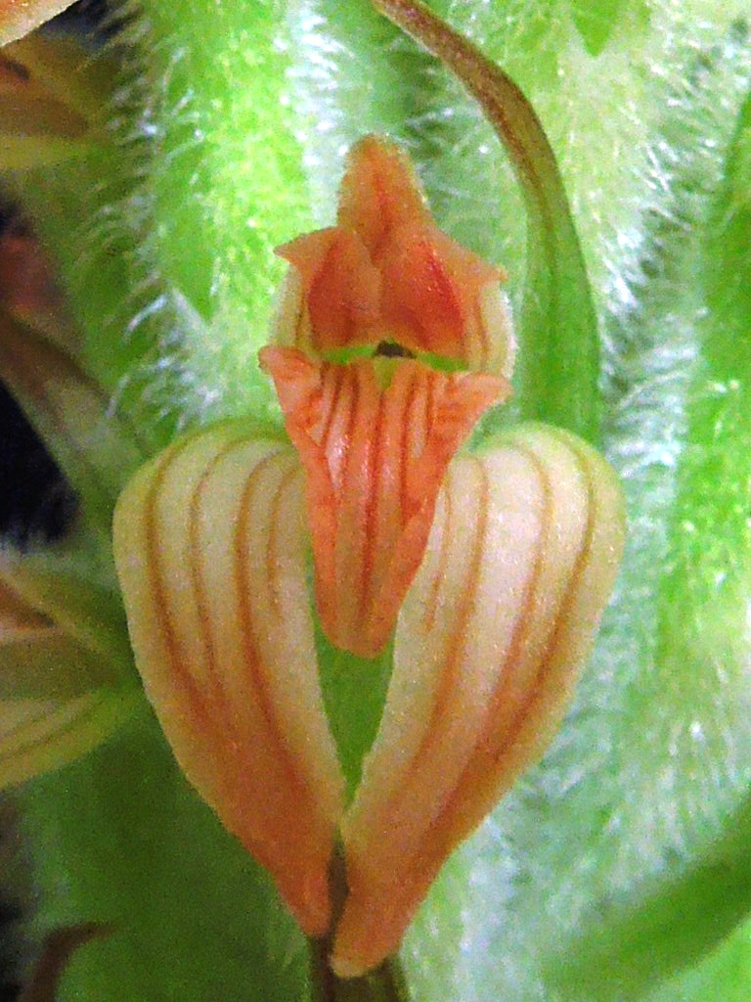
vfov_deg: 69.4
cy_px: 501
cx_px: 376
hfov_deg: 54.9
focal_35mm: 25
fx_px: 723
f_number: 3.3
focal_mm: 4.5
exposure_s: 1/30
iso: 250
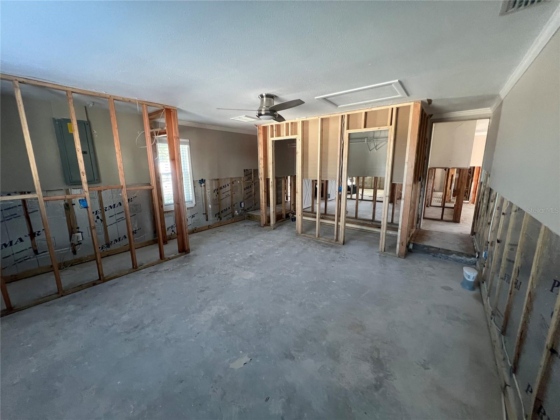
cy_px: 210
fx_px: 210
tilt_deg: -12.9
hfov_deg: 106.2
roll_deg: +0.6
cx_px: 280
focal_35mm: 13
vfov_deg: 89.9
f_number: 1.8
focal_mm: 1.57
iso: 250
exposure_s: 1/73
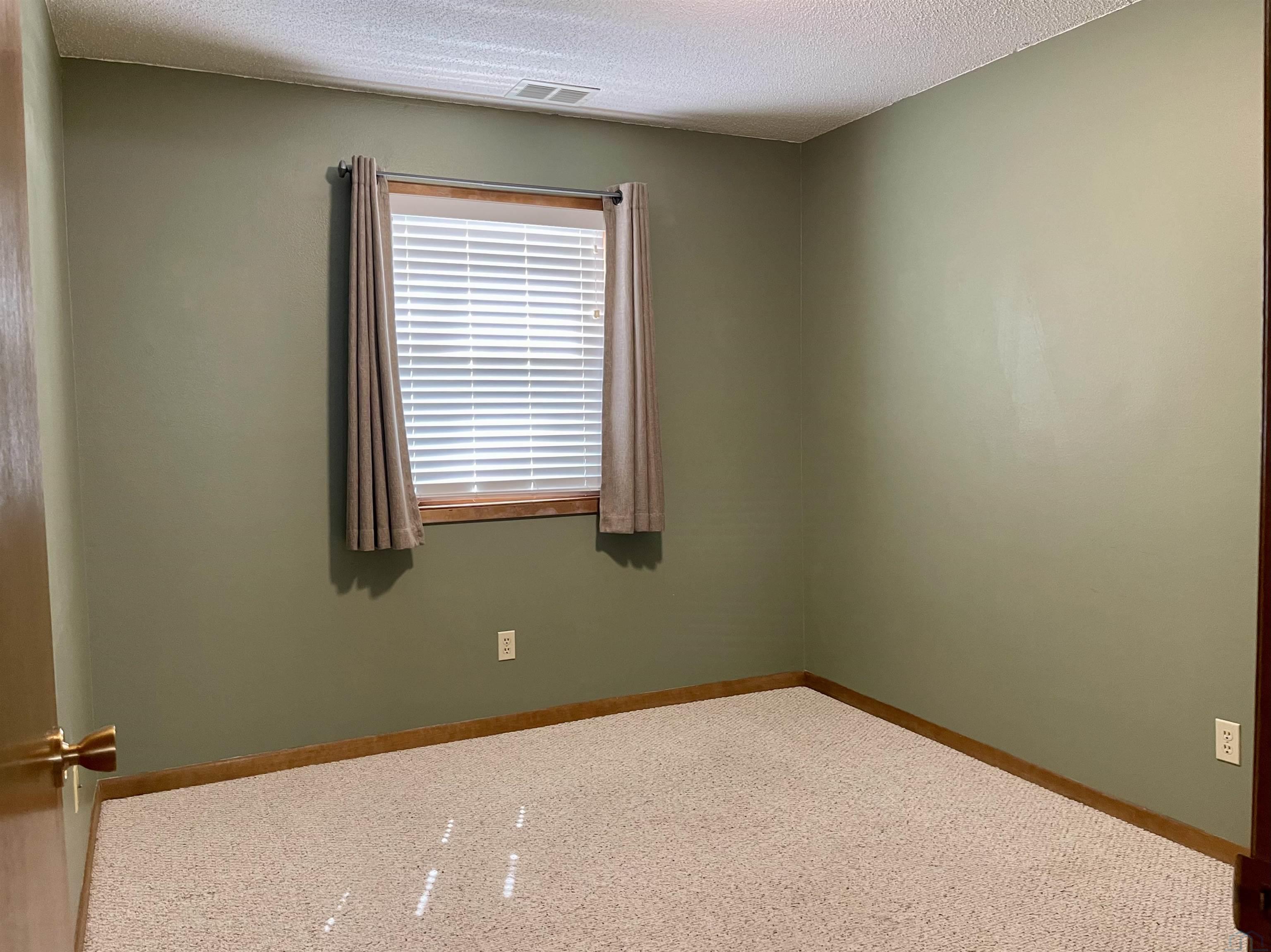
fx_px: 918
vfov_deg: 54.9
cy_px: 476
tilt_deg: -3.5
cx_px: 636
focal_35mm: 25
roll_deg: -0.6
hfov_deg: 69.4
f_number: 1.6
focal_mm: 5.1
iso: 250
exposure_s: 1/60
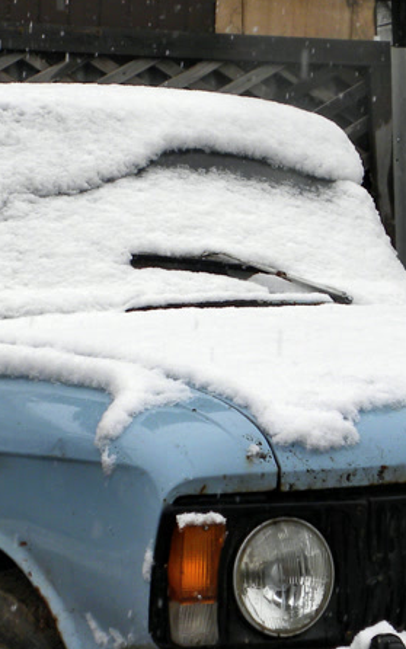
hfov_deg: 8.8
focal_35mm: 149
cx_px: 173
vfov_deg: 14.0
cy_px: 383
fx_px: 2636
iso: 64
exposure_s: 1/210
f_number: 4
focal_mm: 10.3
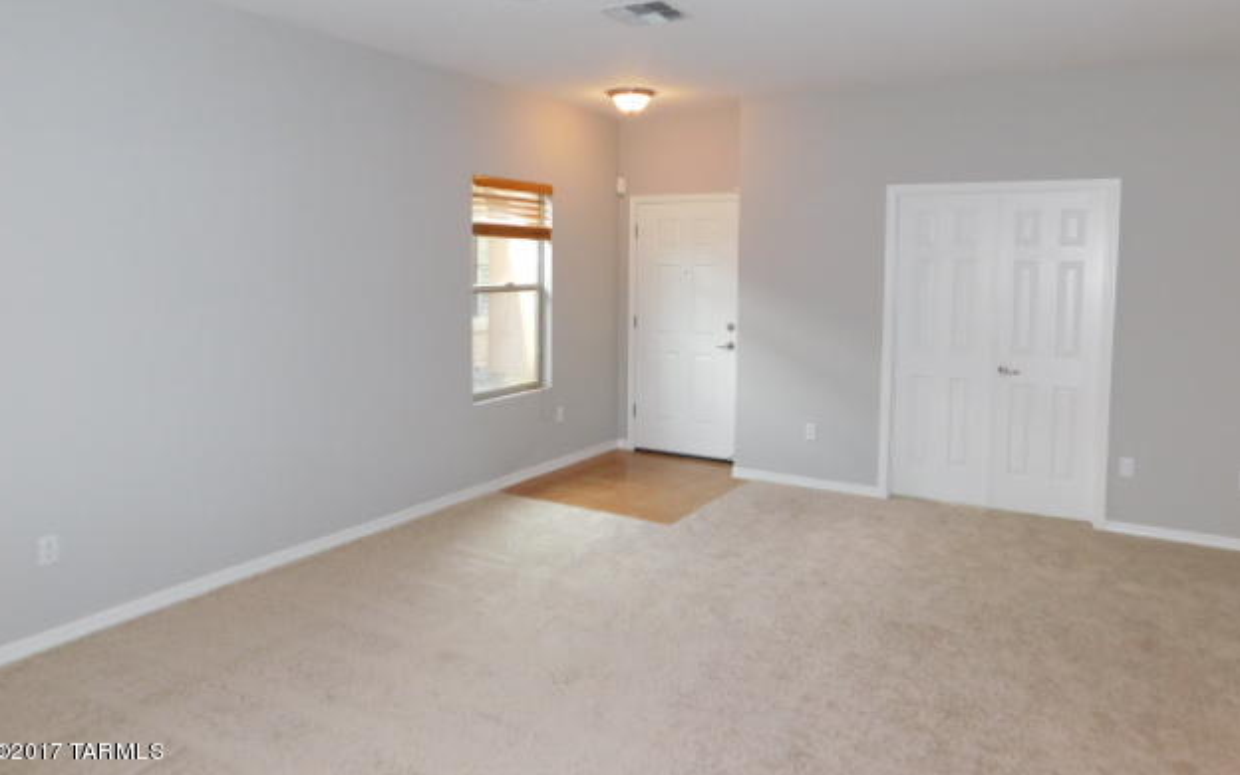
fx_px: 845
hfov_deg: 72.5
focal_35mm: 25
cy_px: 314
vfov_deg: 49.0
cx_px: 616
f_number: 3
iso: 200
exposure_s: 1/30
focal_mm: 4
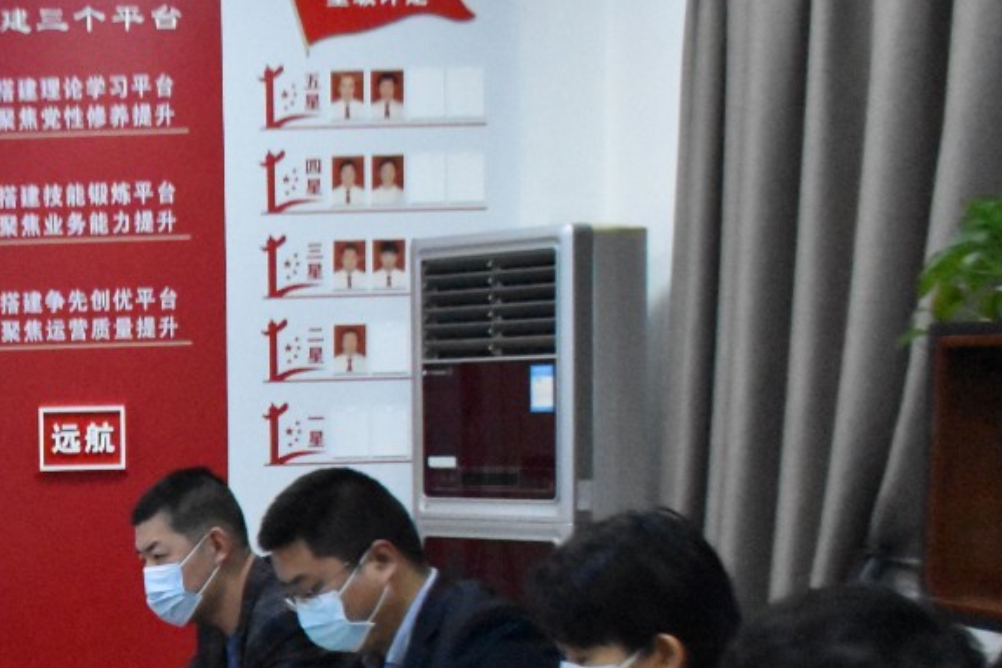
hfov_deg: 24.6
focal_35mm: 75
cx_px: -186
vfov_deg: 17.4
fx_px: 2087
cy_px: 785
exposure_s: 1/1000
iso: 10000
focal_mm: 18
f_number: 3.5
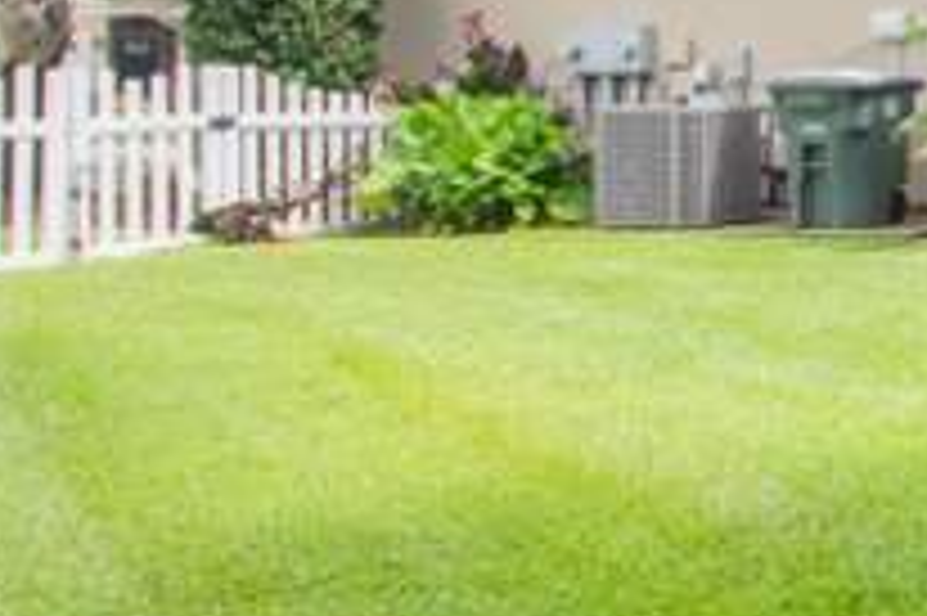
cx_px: 1768
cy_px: 88
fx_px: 1518
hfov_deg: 20.4
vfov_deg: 22.5
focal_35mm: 59
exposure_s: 1/1600
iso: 1250
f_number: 5
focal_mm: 10
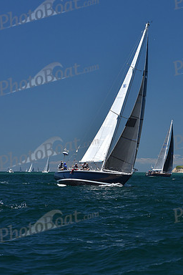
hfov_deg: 10.1
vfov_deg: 15.1
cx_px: 136
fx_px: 1037
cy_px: 105
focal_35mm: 136
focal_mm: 90
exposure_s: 1/800
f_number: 5.6
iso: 250
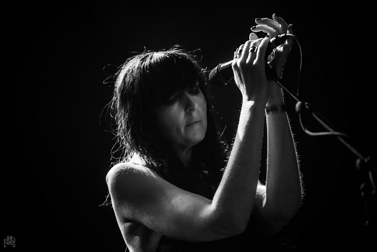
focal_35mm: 200
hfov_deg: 10.3
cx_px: 188
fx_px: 2096
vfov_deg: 6.9
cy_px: 126
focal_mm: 200
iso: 4000
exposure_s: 1/60
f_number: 2.8
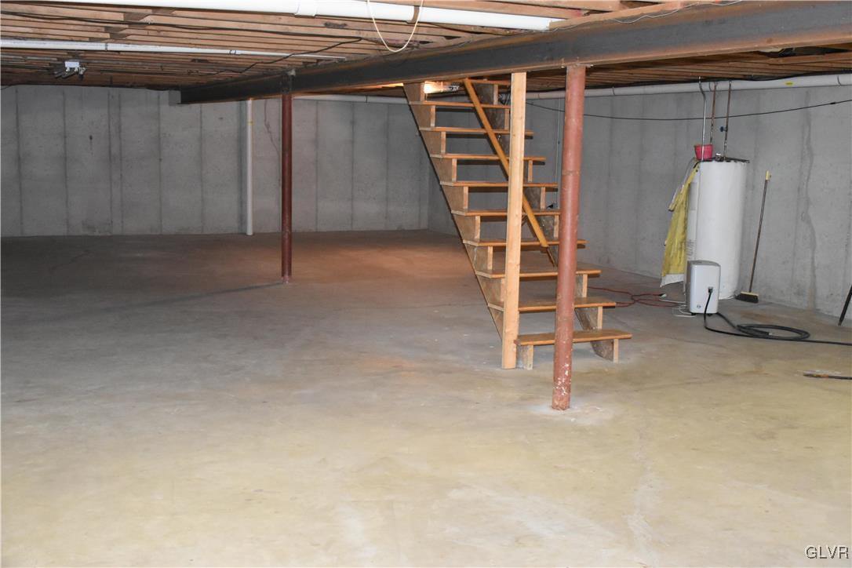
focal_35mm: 40
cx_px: 426
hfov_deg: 47.9
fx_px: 958
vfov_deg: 33.0
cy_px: 284
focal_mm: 27
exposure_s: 1/60
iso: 4000
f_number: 4
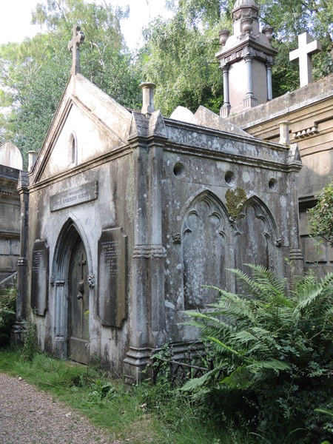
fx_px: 449
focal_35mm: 35
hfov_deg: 40.7
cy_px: 222
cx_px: 166
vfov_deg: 52.6
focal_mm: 7.6
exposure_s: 1/60
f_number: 2.2
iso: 80
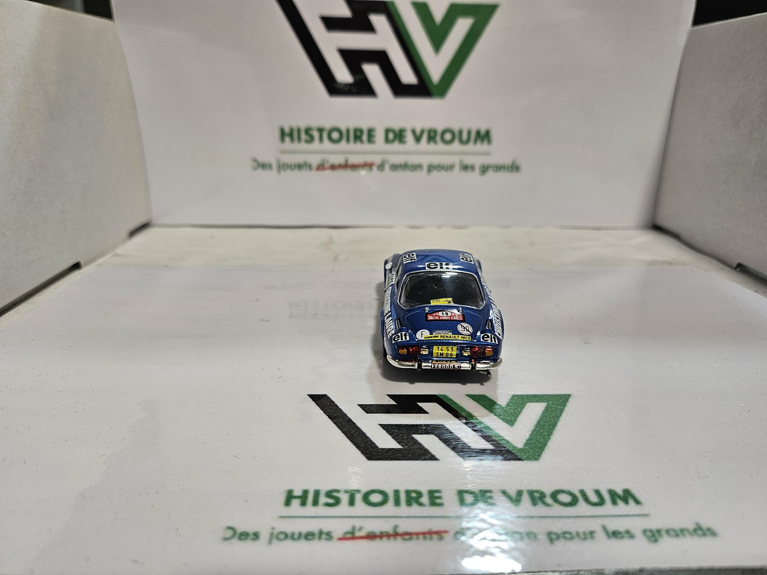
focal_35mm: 24
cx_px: 384
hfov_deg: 71.6
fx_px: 532
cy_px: 288
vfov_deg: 56.8
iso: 100
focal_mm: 5
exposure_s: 1/100
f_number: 1.8
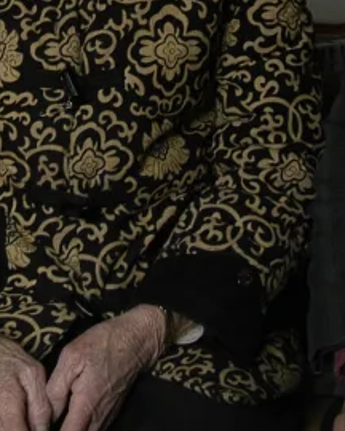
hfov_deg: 12.3
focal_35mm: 125
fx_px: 1595
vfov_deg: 15.0
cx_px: 94
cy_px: -30
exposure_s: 1/100
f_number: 3.5
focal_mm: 20
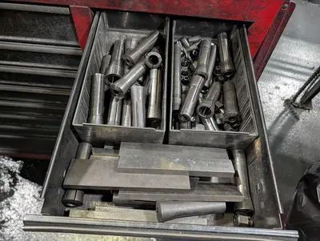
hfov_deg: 71.5
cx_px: 160
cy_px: 120
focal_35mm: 24
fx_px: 222
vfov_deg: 56.9
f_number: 1.68
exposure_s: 1/120
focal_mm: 6.9
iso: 919
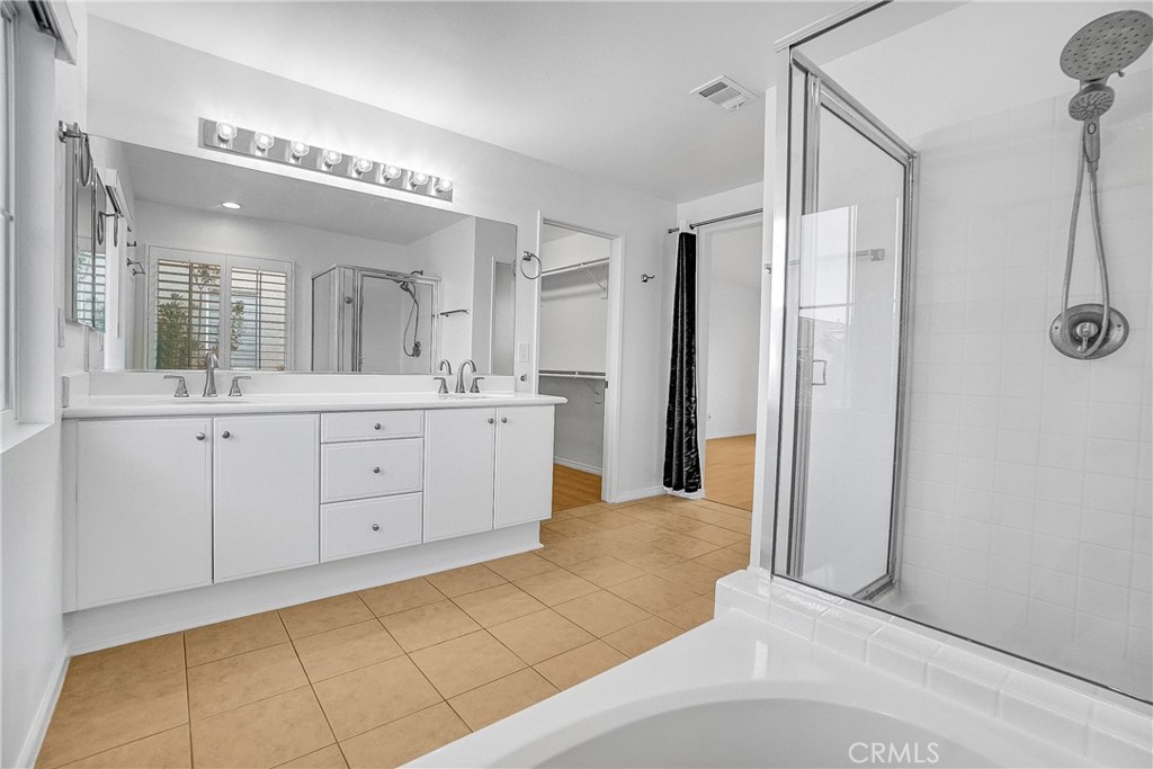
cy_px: 384
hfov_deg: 100.4
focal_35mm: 15
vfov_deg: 77.3
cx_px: 576
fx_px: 480
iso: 1000
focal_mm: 10
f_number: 8
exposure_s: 1/250
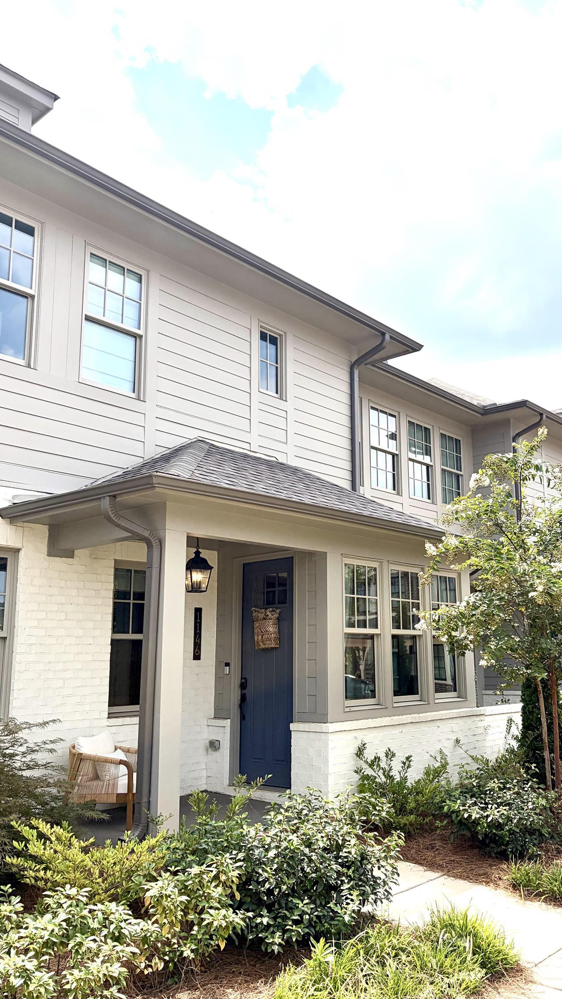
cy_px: 509
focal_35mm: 29
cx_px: 350
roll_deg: +1.1
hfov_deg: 39.9
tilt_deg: +11.5
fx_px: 768
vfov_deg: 66.1
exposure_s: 1/6993
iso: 64
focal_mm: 5.96
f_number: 1.6
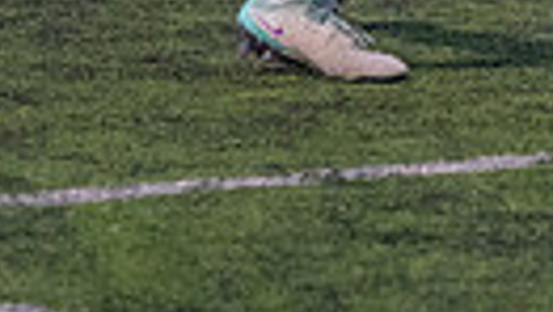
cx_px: 640
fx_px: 8631
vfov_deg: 2.1
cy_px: -354
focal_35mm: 588
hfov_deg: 3.7
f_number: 2.8
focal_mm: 80
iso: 5000
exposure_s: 1/1250
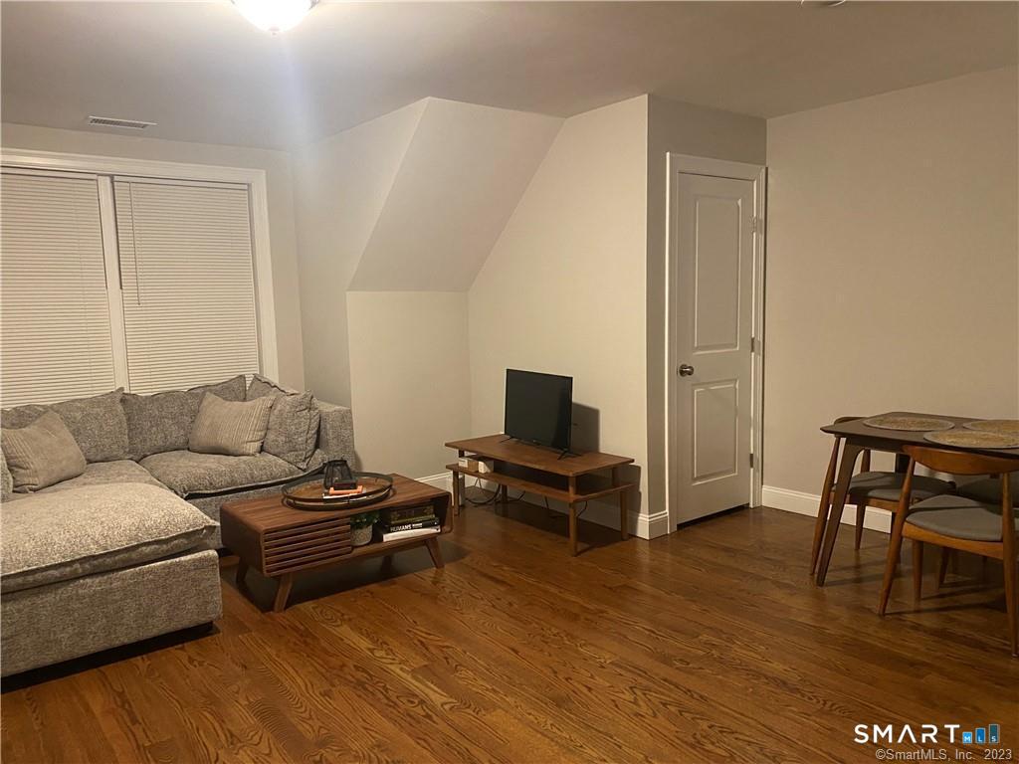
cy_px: 382
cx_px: 510
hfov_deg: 67.3
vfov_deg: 53.1
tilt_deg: -8.8
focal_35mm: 26
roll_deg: +0.8
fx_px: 765
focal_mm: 4.25
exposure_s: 1/30
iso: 500
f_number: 1.8
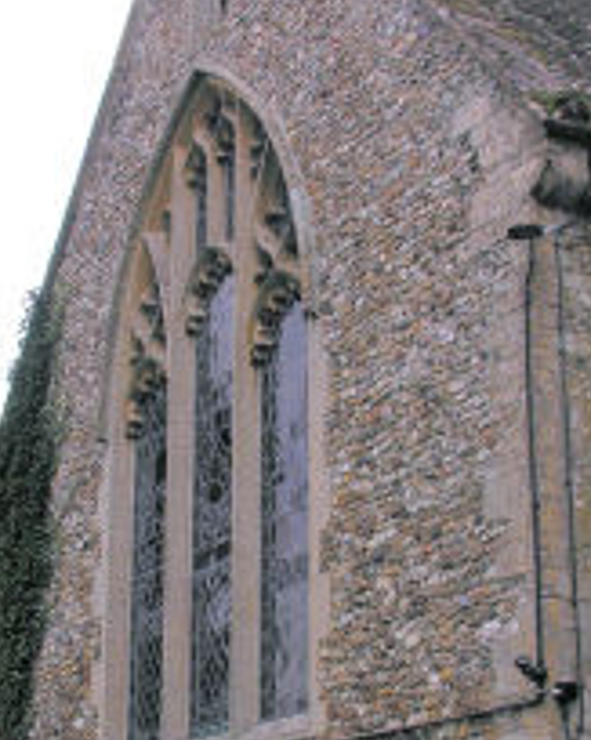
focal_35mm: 77
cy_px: 479
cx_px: 187
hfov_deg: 19.8
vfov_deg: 24.7
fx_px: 1685
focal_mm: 8.9
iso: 50
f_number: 4.5
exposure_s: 1/130
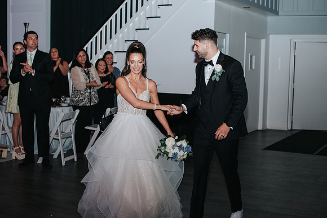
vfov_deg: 26.5
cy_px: 109
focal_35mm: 51
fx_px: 464
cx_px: 164
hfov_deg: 38.8
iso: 800
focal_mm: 50
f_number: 3.5
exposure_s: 1/125
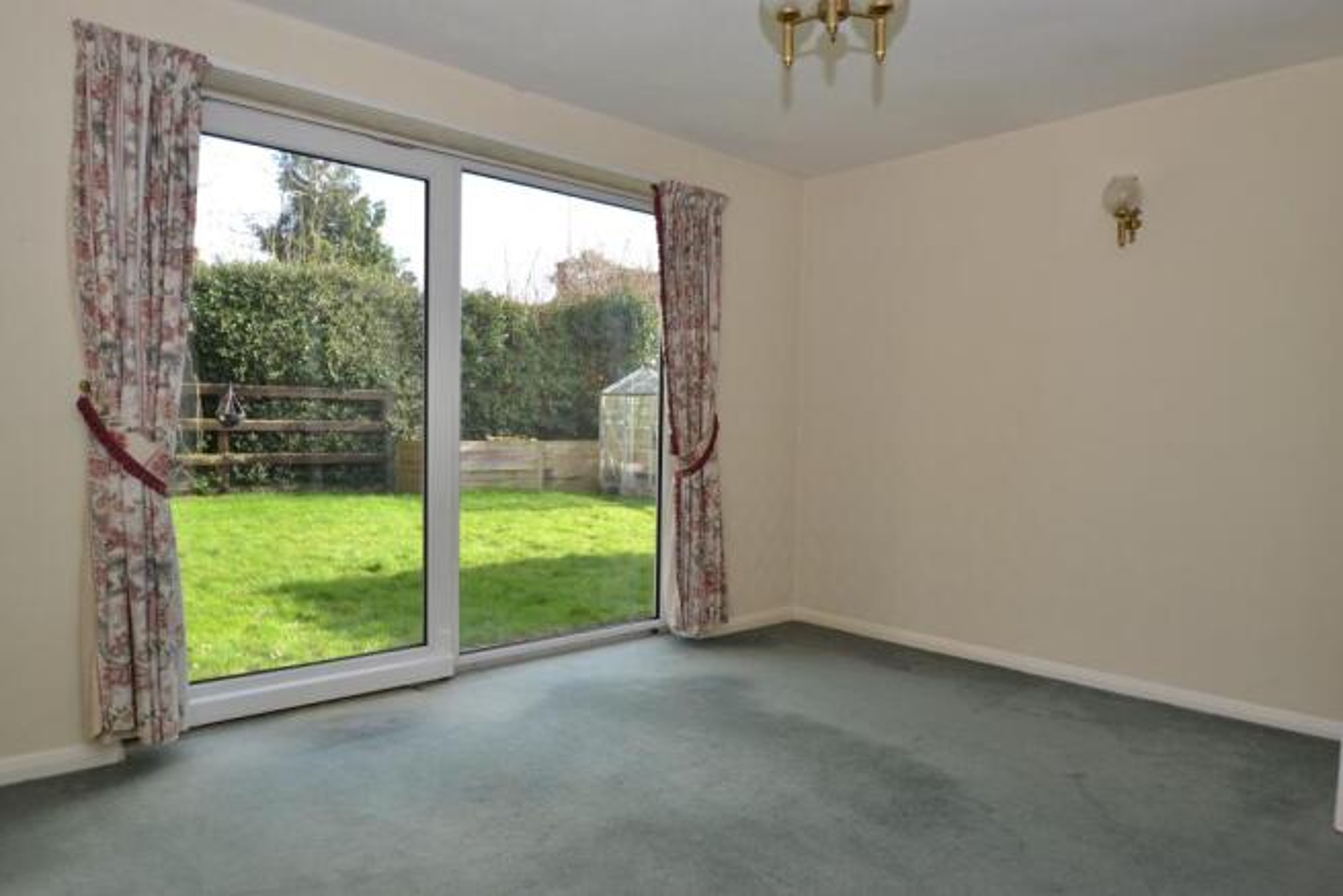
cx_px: 672
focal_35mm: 22
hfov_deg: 77.3
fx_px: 840
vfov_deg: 56.2
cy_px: 448
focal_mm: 15
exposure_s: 1/125
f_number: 5.6
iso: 200
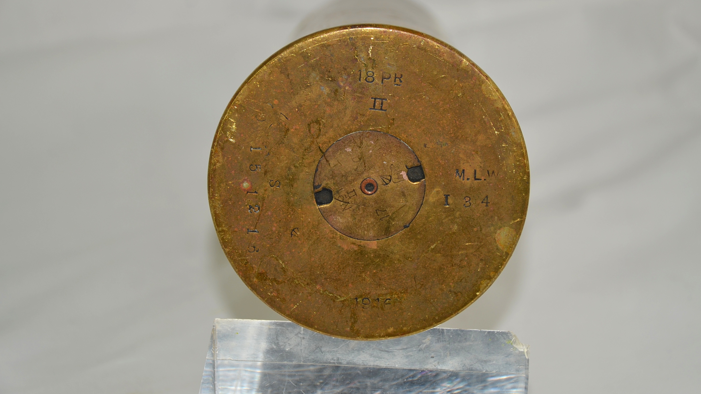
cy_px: 177
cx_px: 350
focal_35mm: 98
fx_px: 1822
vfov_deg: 12.4
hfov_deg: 21.8
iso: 110
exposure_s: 1/250
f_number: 5
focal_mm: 62
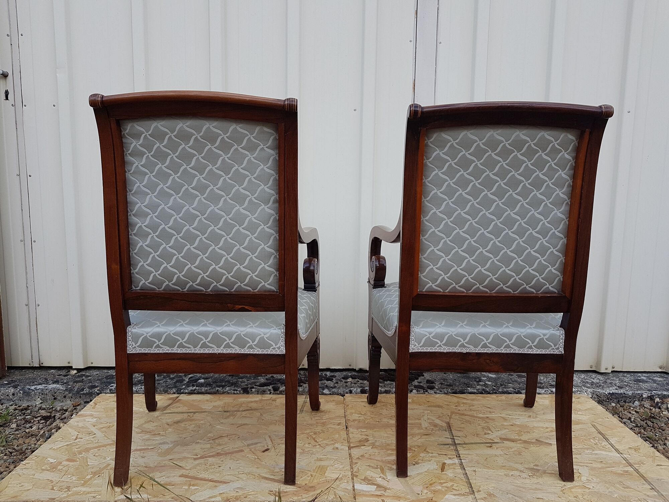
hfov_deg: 67.3
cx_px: 334
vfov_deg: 53.1
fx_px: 502
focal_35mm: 26
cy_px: 251
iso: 40
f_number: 1.7
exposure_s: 1/992
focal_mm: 4.2
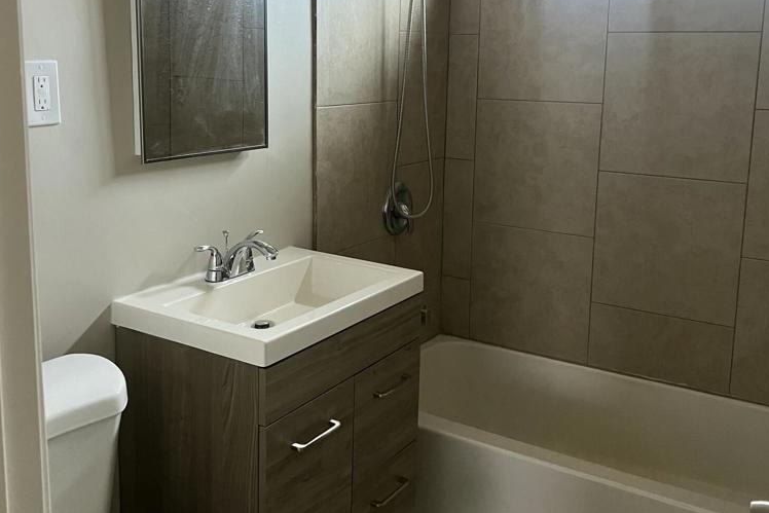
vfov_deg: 35.7
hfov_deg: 51.9
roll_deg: +0.3
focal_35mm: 37
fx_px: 790
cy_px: 186
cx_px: 378
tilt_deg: -9.9
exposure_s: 1/60
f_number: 1.5
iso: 500
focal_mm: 5.7
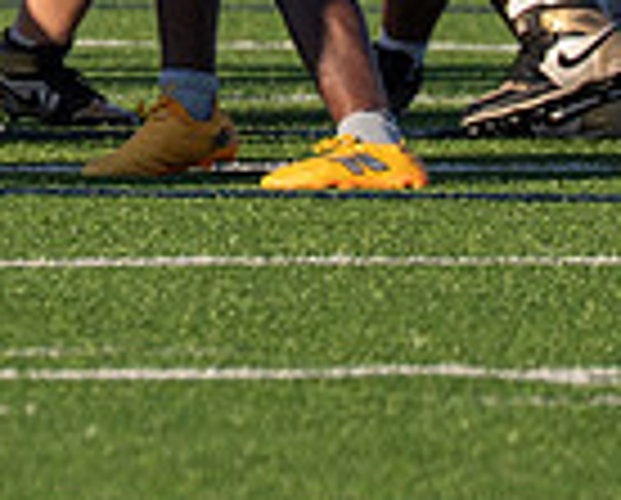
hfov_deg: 1.1
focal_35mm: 1818
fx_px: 33484
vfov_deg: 0.9
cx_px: -241
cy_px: -379
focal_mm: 200
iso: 160
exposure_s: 1/3200
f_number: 2.8
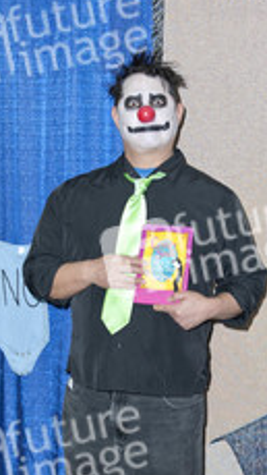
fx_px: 830
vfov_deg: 31.4
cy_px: 353
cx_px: 268
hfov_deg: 17.8
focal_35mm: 66
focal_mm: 36
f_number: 4
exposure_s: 1/320
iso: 400
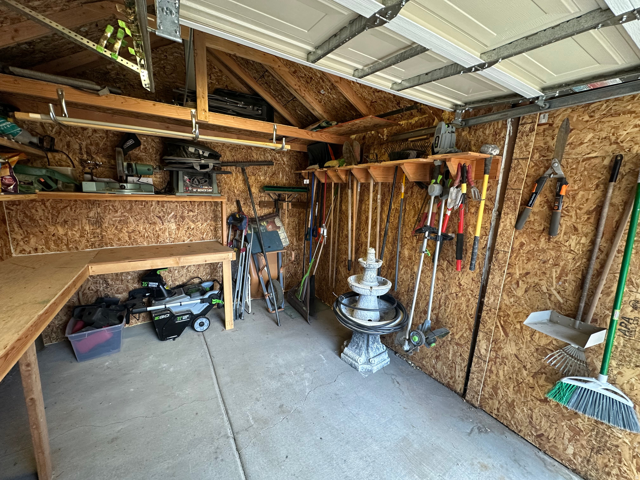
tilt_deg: -10.1
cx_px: 320
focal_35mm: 14
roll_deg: -2.7
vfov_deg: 85.7
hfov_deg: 102.1
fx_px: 259
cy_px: 240
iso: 200
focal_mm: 2.22
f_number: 2.2
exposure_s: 1/60
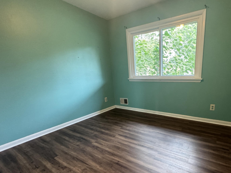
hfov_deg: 85.7
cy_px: 101
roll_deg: +1.3
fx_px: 120
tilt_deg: -14.3
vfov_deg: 71.0
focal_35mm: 18
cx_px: 147
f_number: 2.2
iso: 640
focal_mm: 2.22
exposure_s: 1/60
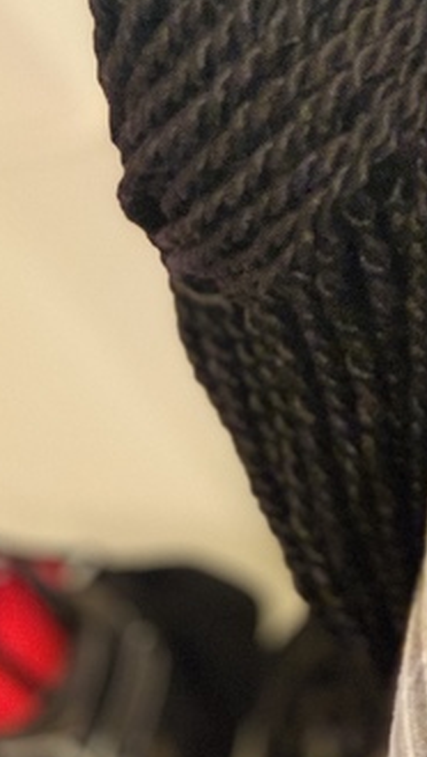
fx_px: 2070
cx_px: 409
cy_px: 83
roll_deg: +34.2
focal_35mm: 103
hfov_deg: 11.7
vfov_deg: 20.3
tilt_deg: -23.3
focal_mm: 6
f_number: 2.4
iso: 640
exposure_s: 1/25
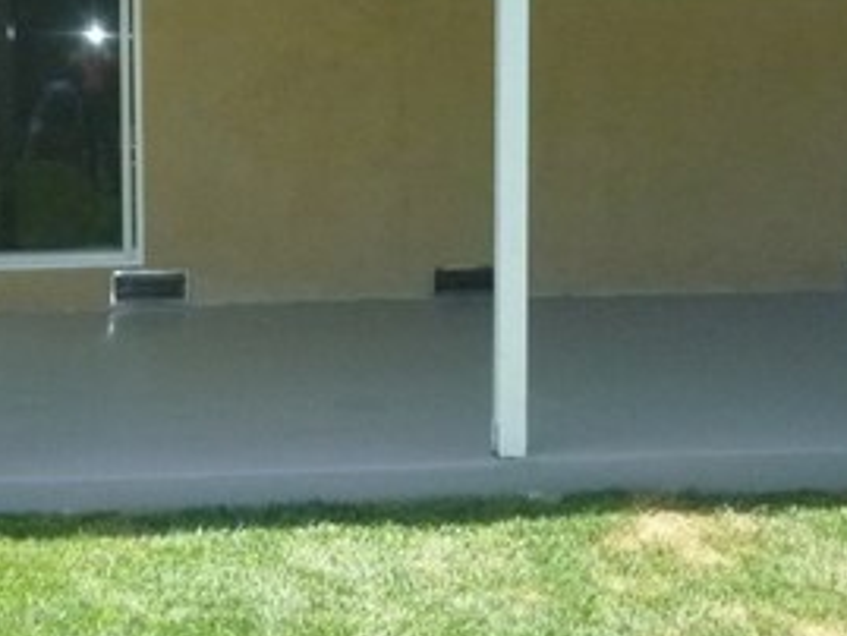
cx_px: 334
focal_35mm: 69
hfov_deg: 28.1
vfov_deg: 20.9
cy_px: 66
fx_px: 1689
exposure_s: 1/640
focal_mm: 5.2
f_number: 4.5
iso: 400
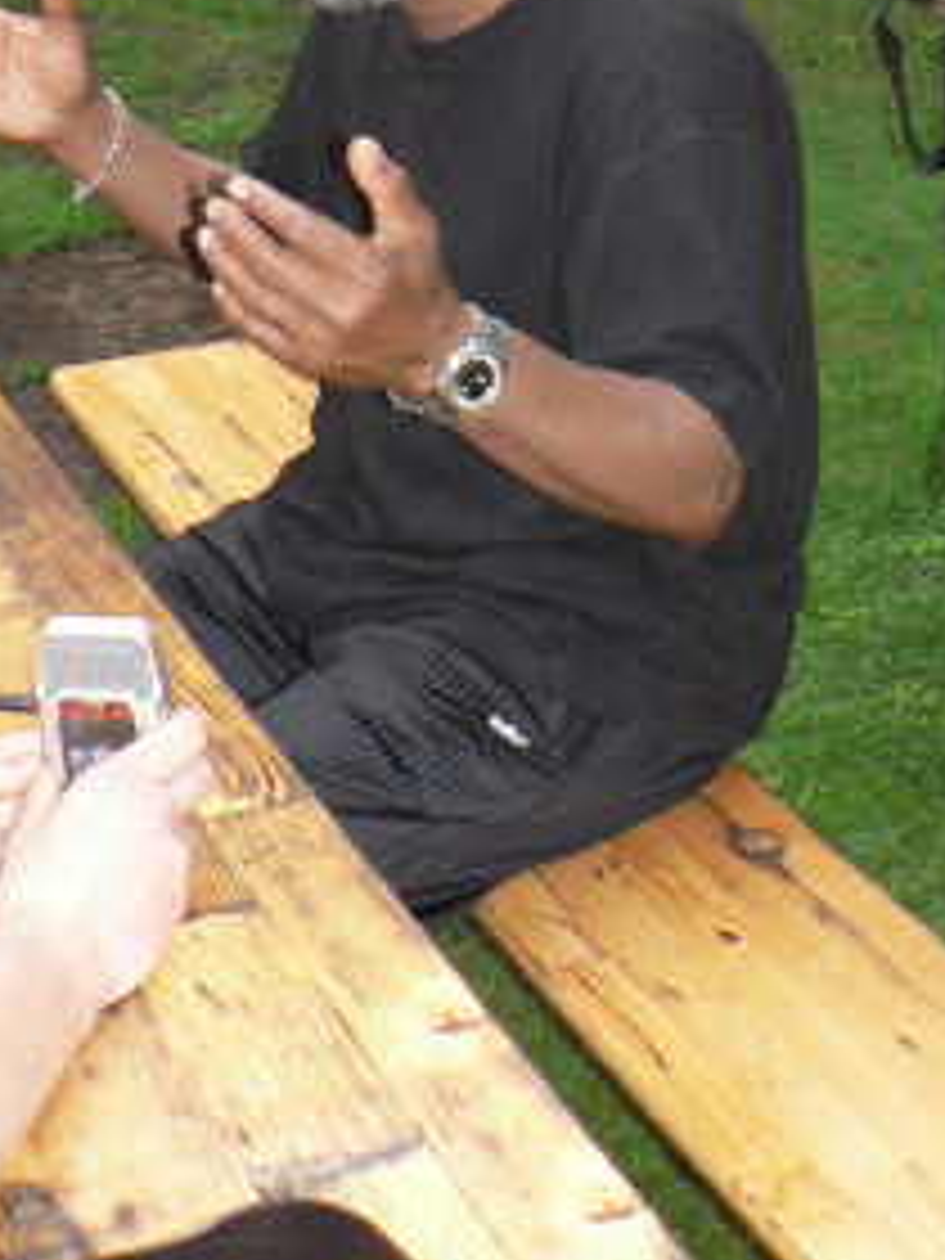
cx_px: 911
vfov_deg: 26.1
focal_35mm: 71
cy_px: 16
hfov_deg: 20.2
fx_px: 2584
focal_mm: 6
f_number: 2.8
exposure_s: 1/60
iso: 300
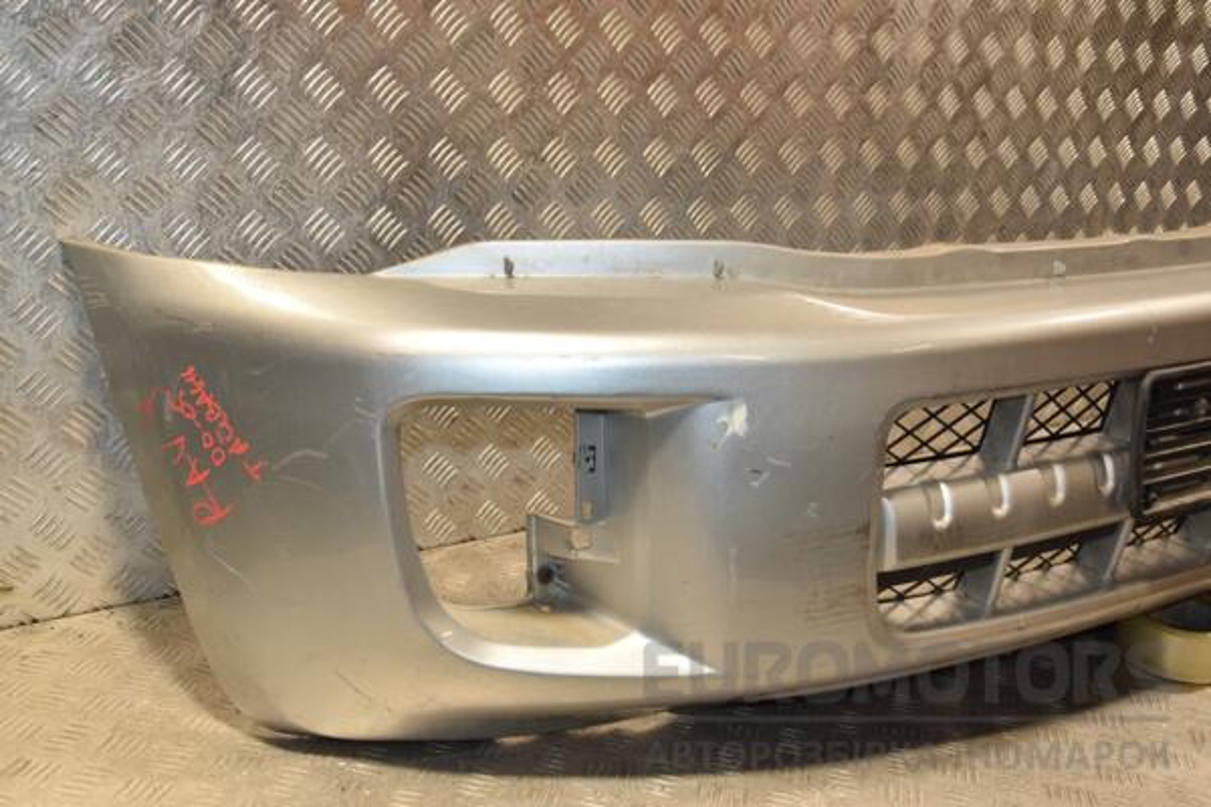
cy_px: 404
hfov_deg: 51.3
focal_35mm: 38
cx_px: 606
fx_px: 1261
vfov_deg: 35.5
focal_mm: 25
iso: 800
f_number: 5.6
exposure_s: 1/200
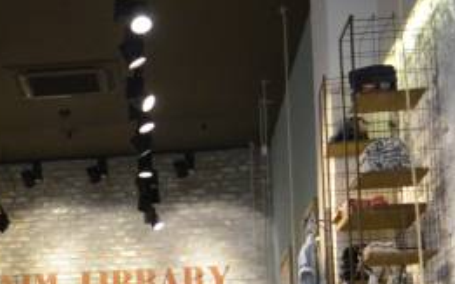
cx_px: -33
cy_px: 331
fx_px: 1227
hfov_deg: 20.1
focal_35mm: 99
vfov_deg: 12.9
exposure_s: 1/320
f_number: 2.8
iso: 1600
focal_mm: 14
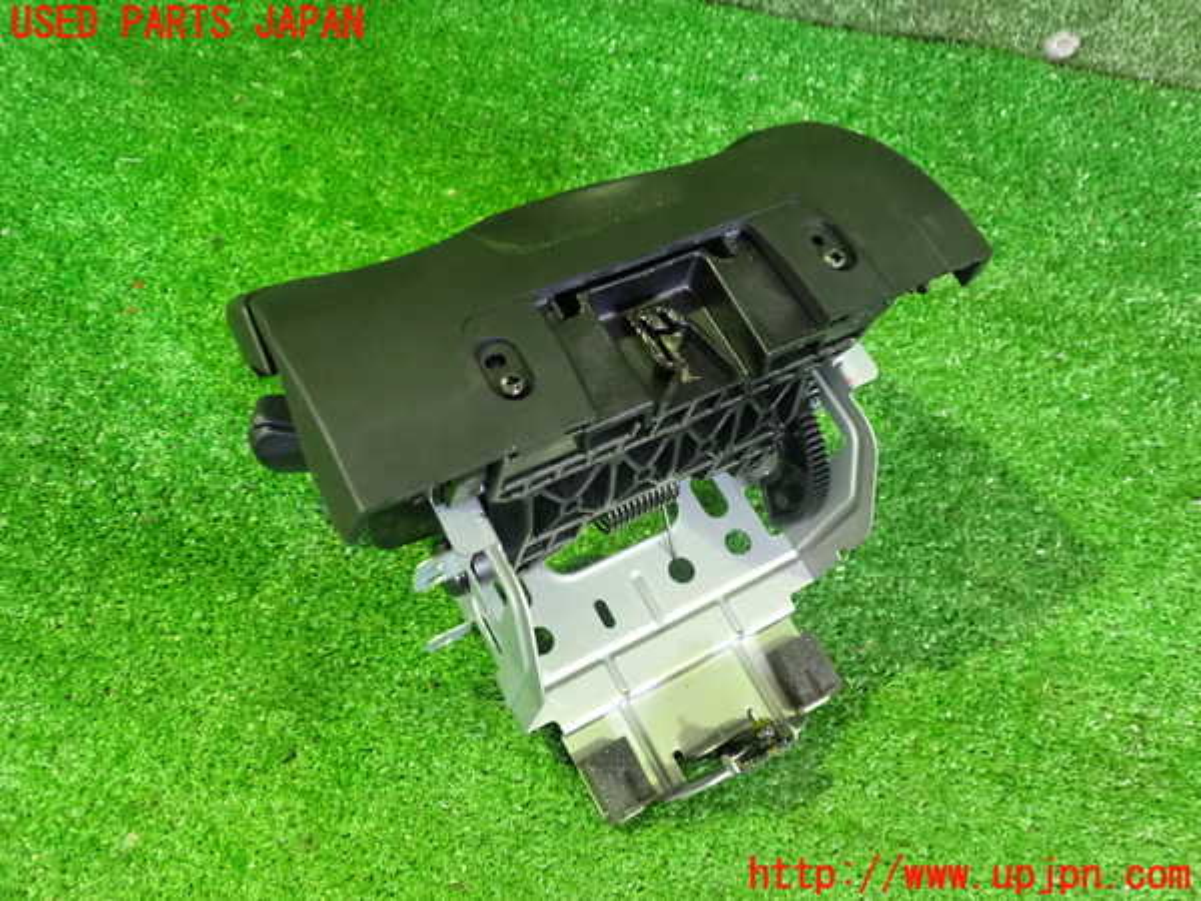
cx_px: 600
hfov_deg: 60.0
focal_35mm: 30
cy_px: 450
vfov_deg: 46.8
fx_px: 1041
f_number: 2.3
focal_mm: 5.4
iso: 1250
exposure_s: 1/40
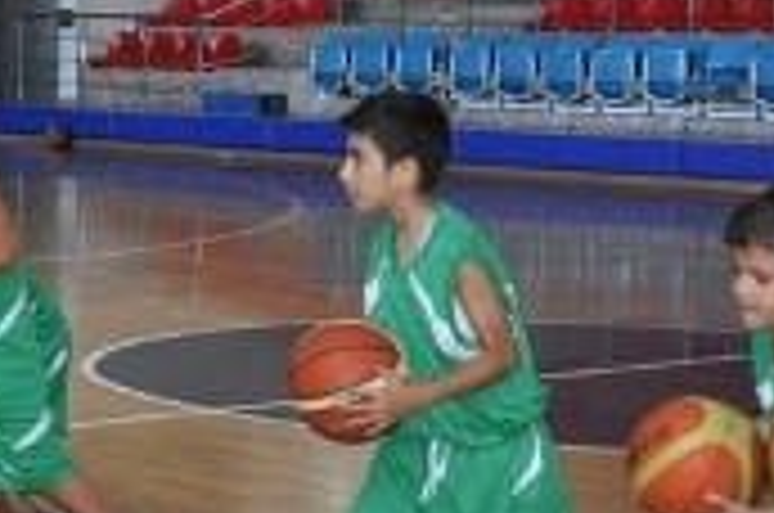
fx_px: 2876
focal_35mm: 134
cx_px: -468
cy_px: 119
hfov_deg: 14.1
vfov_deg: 10.2
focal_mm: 24
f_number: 3.8
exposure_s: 1/60
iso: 800
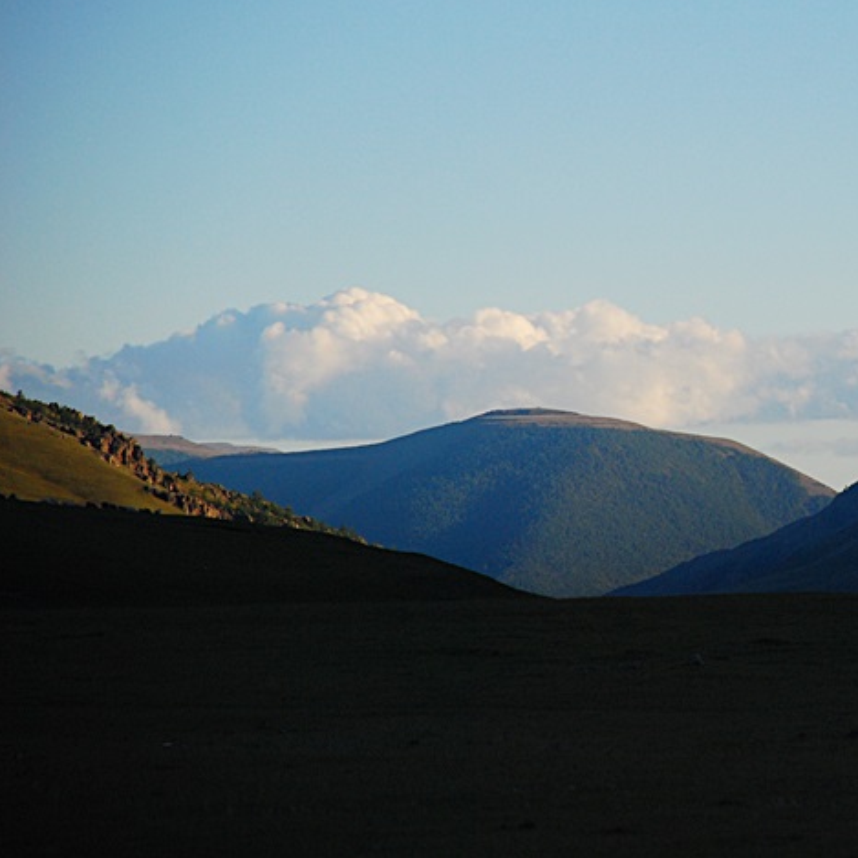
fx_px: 8237
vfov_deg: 6.0
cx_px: 719
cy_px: 373
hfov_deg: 6.0
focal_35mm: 294
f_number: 5.6
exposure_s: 1/1250
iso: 400
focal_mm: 135
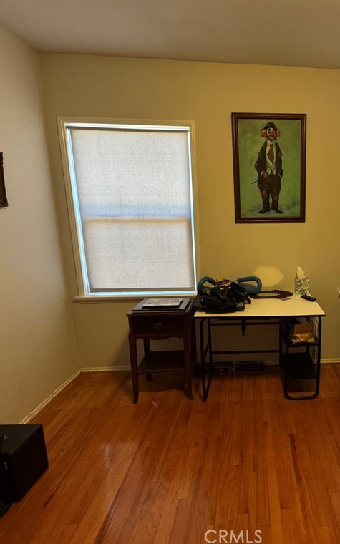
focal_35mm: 20
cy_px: 272
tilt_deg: -12.3
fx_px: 297
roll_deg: -0.6
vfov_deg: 85.1
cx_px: 275
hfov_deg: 55.2
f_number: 2.2
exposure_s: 1/60
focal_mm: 2.22
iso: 400
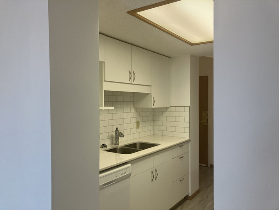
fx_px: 226
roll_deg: -0.2
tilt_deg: -0.7
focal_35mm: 28
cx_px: 140
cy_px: 105
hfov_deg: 63.5
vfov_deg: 49.7
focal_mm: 3.99
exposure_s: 1/120
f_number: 1.8
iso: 80
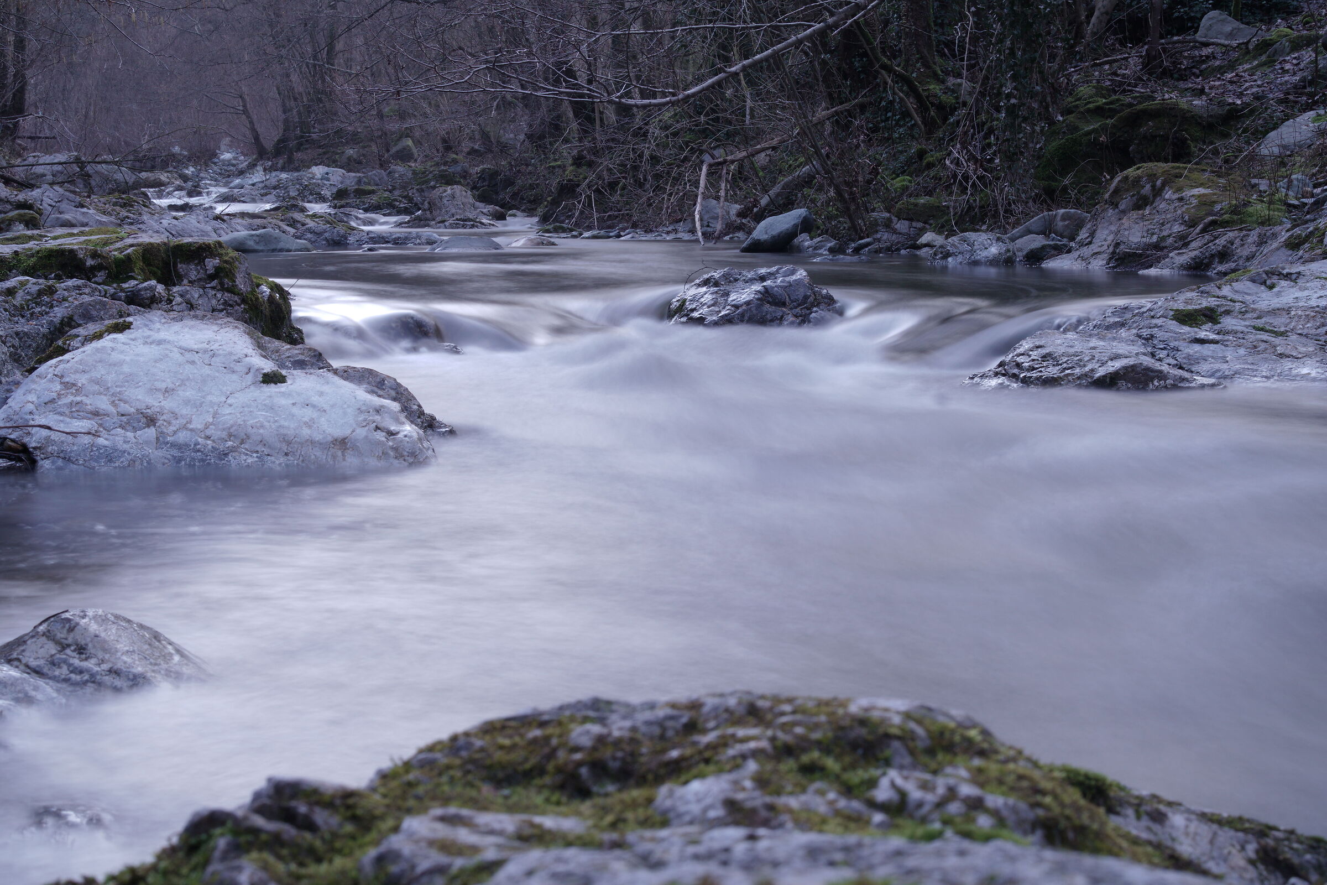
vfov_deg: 25.8
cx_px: 664
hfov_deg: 37.9
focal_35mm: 52
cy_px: 442
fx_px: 1935
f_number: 14
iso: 50
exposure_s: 5
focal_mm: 35
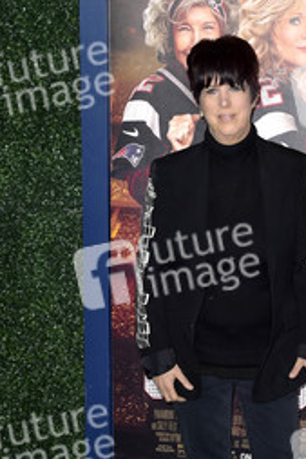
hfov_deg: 17.2
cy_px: 357
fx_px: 1006
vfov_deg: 25.3
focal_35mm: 79
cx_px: 220
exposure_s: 1/250
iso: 400
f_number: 6.3
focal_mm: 50
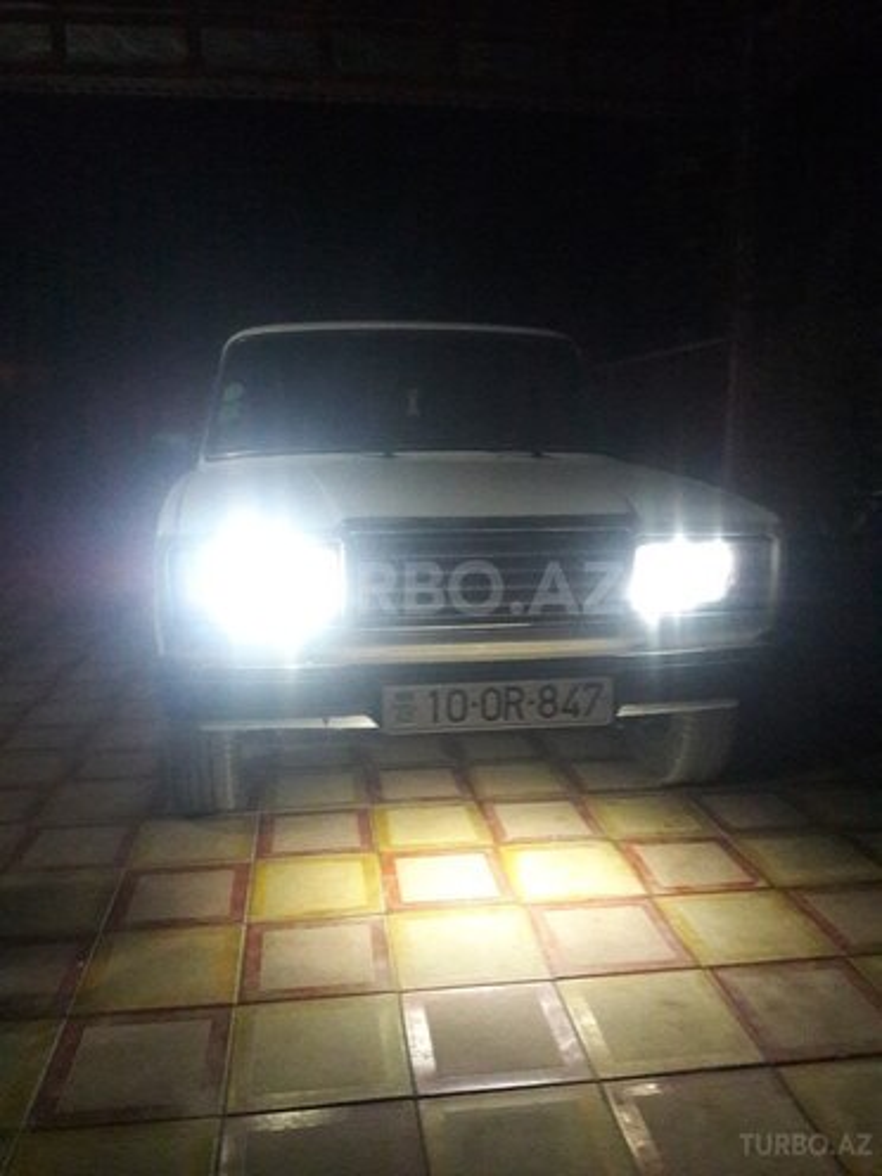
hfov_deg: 49.7
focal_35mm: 28
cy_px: 588
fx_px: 951
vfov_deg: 63.4
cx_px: 441
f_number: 1.9
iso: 800
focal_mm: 3.7
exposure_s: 1/17
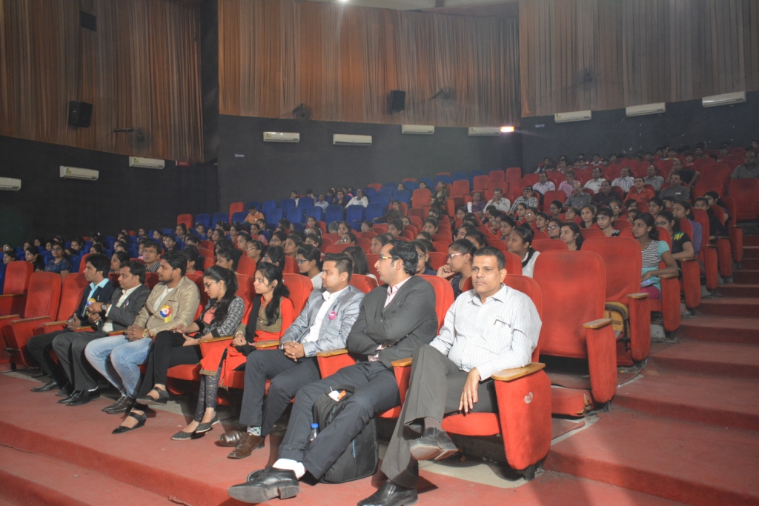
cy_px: 253
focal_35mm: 32
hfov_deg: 59.5
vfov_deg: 41.7
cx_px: 380
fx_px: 664
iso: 1600
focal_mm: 21
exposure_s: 1/30
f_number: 3.8
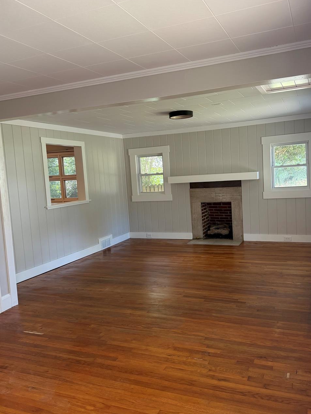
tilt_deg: -6.3
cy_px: 204
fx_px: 347
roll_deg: +2.9
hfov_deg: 48.1
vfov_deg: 61.7
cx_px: 172
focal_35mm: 29
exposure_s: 1/121
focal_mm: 6.76
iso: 200
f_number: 1.78
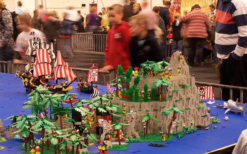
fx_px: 538
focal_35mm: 80
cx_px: 124
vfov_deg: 16.3
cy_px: 82
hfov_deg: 25.8
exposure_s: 1/2
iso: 80
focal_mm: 12.4
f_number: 3.2
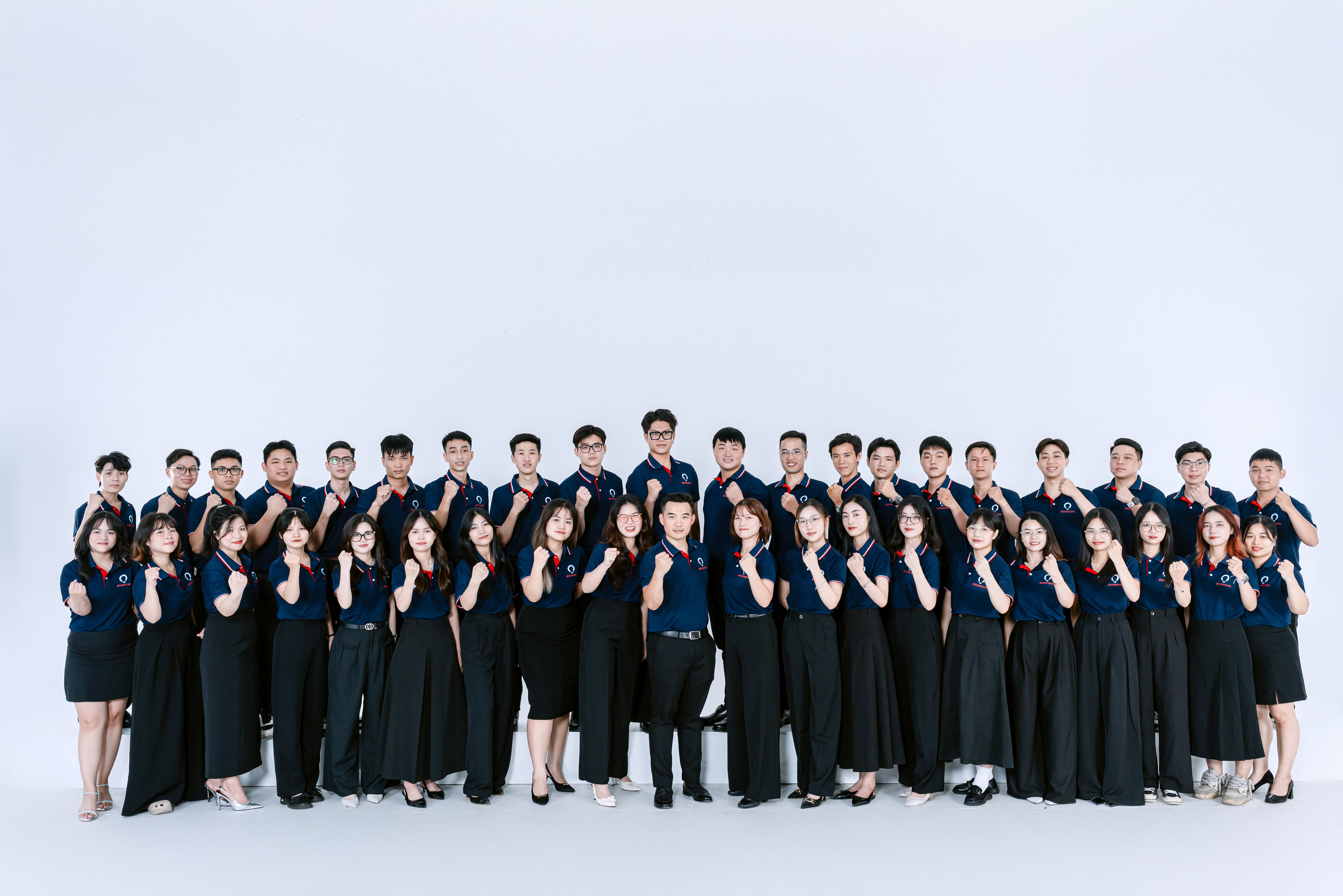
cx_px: 672
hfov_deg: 59.7
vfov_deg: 41.8
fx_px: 1171
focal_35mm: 31
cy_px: 448
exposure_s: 1/125
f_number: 6.3
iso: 640
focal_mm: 31.4
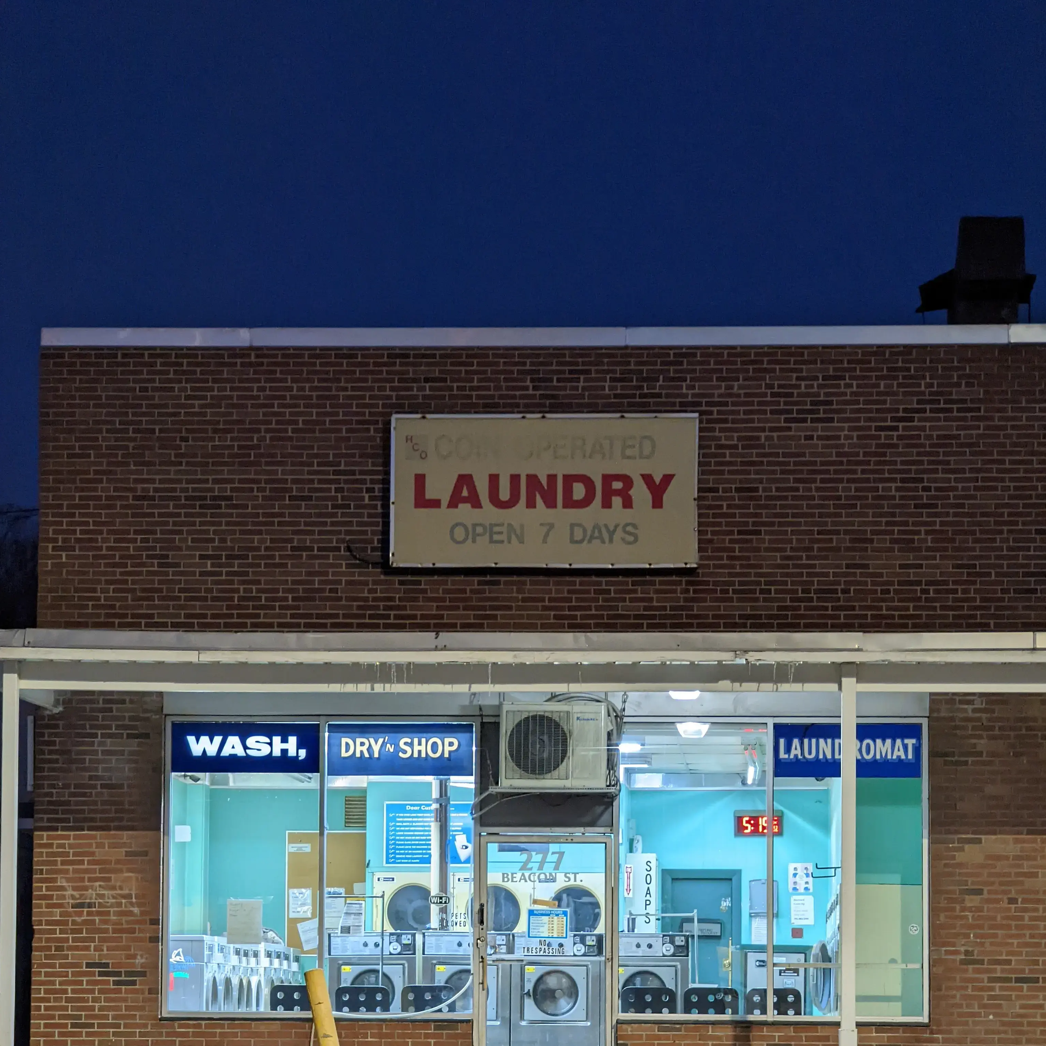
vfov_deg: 14.2
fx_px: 4205
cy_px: 696
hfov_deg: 14.2
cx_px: 525
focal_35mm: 123
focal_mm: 19
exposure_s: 1/28.4
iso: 553
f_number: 3.5
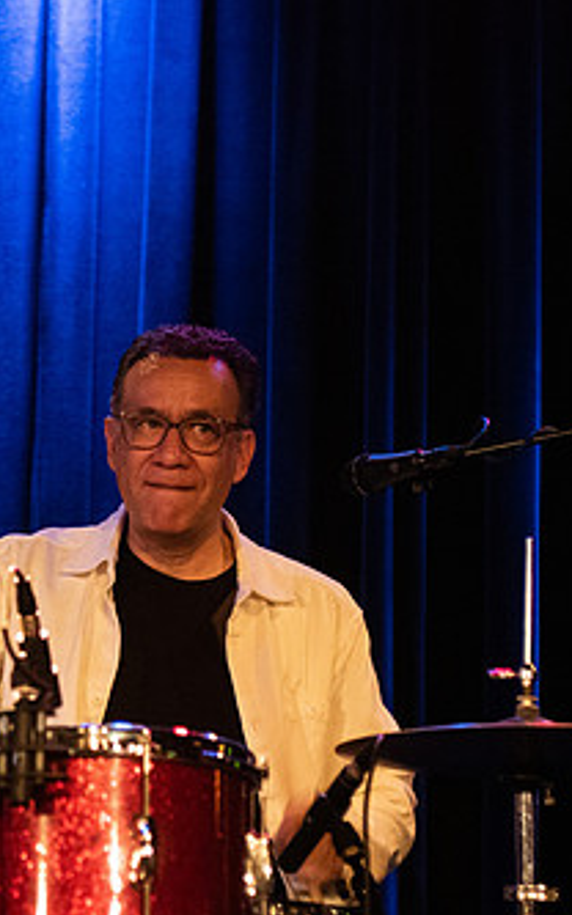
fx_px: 3169
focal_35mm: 127
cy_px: 507
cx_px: -72
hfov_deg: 10.2
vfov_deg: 16.4
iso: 3200
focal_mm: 62
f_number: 3.2
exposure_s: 1/125
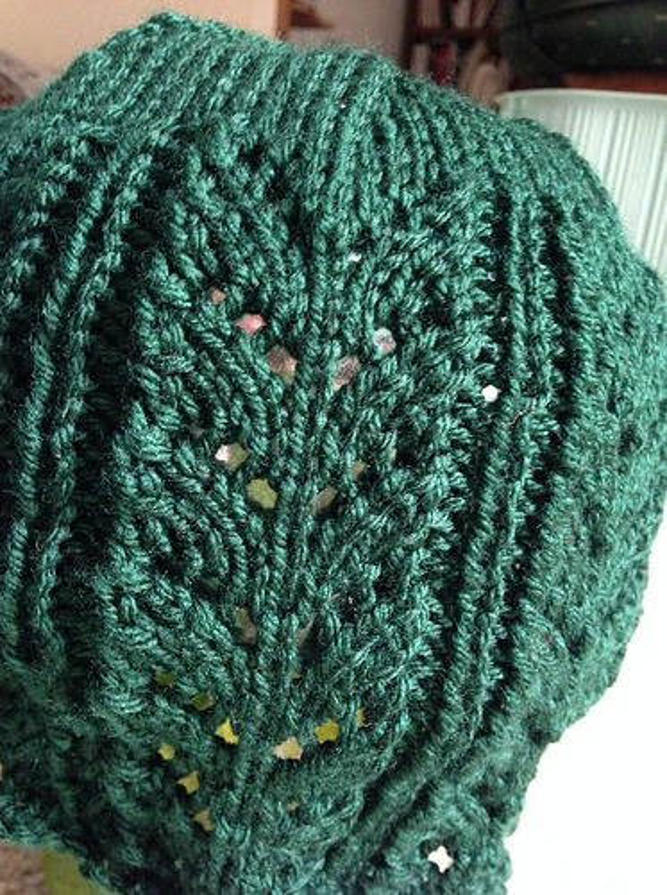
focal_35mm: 33
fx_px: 851
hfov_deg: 42.8
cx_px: 334
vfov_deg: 55.4
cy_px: 448
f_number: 2.4
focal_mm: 4.12
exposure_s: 1/15
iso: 500
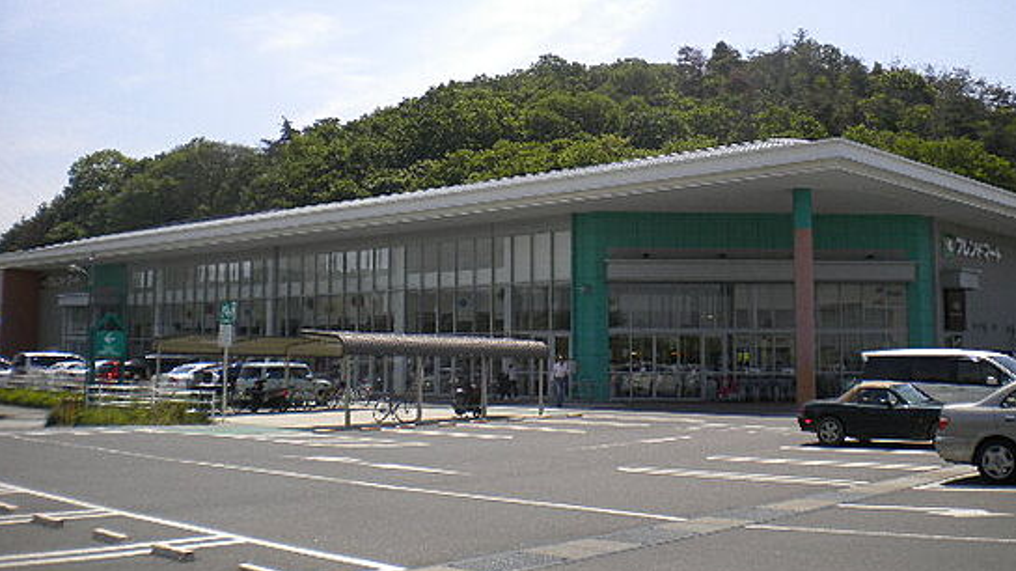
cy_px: 209
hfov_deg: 48.4
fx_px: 1131
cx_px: 515
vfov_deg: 28.2
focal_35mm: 42
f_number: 4.6
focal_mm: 6.3
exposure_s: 1/1000
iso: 113
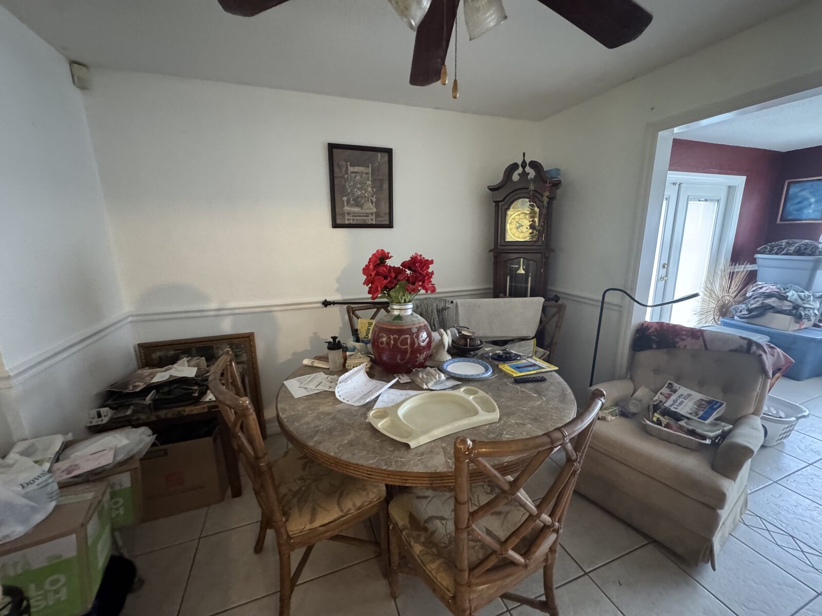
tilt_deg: -13.3
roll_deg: +0.7
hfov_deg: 102.1
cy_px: 308
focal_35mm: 14
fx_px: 332
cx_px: 411
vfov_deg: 85.7
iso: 1000
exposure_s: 1/40
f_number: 2.2
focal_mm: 2.22
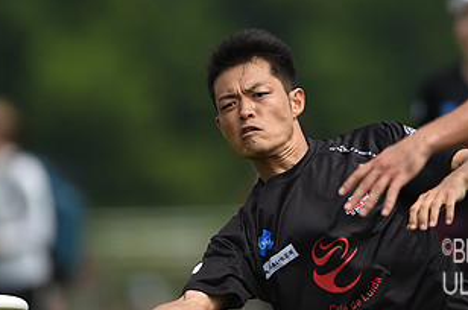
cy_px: 21
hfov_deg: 2.7
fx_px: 9782
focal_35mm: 754
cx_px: 345
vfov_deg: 1.8
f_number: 4
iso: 100
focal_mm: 400
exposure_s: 1/1600
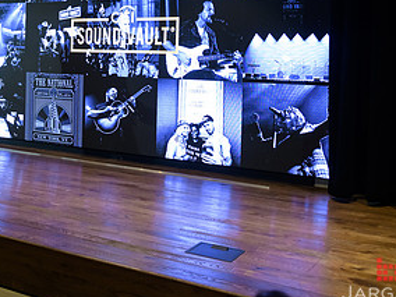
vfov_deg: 27.0
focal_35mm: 53
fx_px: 606
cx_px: 71
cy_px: 61
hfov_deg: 34.9
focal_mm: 27
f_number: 3.2
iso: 1250
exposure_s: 1/200
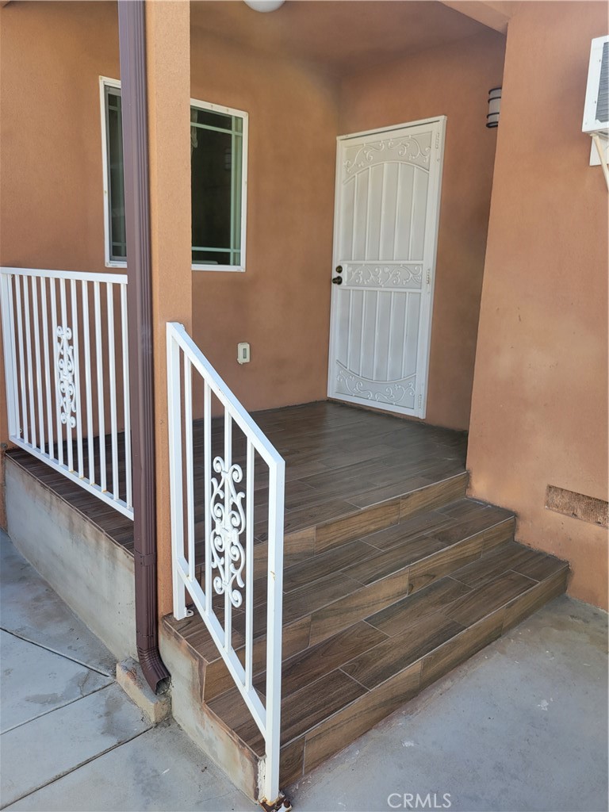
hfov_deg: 53.1
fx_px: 610
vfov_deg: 67.3
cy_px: 406
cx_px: 304
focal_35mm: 26
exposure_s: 1/433
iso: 40
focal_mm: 5.4
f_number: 1.8
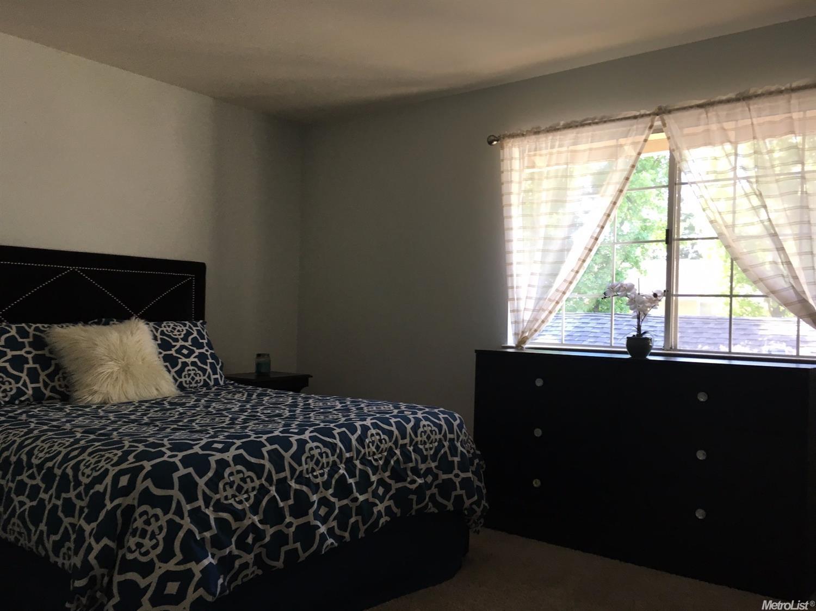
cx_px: 408
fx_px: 683
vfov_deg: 48.2
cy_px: 306
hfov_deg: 61.7
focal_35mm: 29
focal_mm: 4.15
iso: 32
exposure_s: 1/30
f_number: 2.2
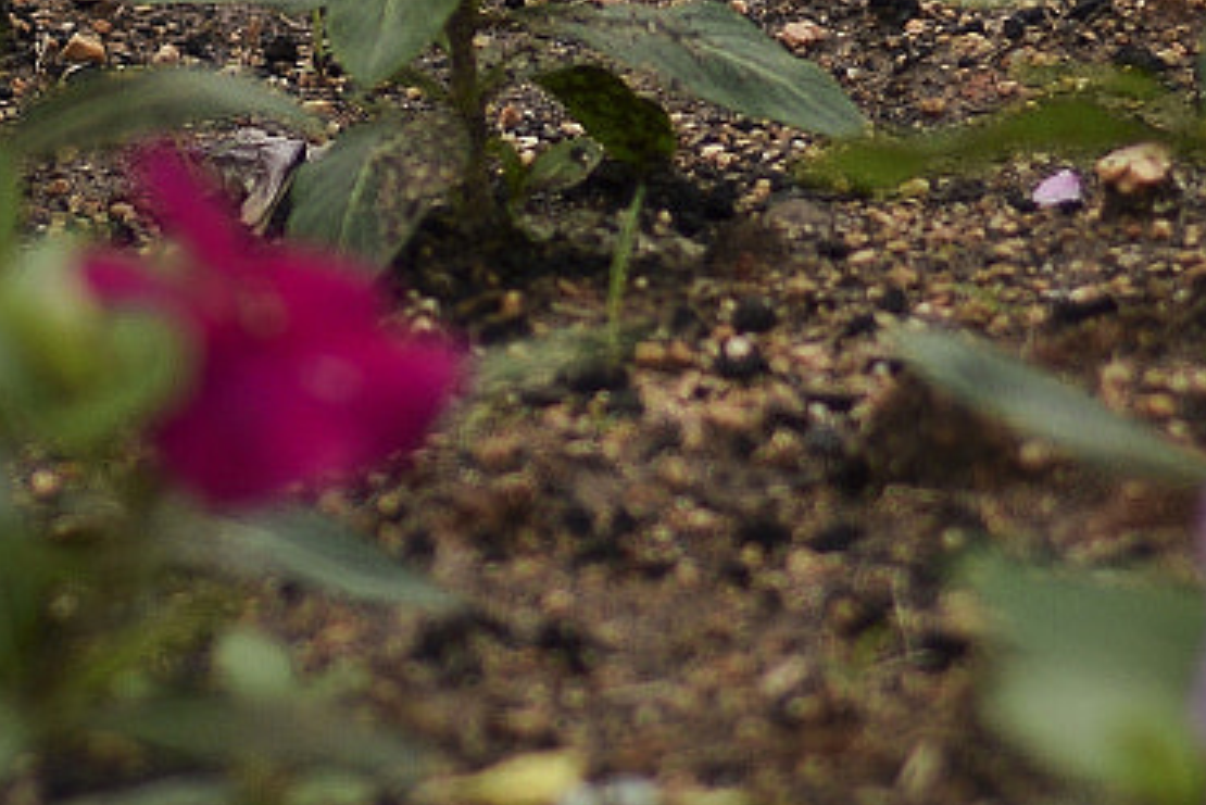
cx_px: 714
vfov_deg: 4.2
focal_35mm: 324
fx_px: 10858
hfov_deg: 6.4
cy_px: -849
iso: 100
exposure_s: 1/1250
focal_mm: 50
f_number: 2
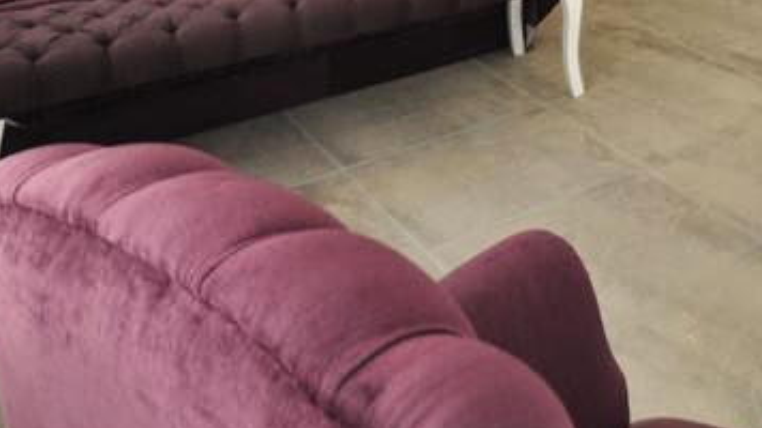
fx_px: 1030
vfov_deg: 18.3
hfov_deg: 32.5
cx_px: 944
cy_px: -347
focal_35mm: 51
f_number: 4.5
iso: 400
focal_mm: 10
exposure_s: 1/80
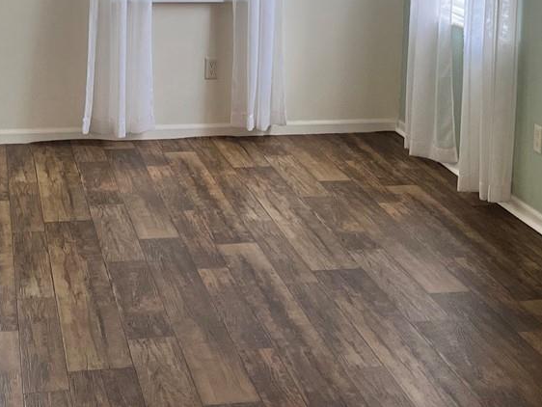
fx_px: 1159
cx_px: 271
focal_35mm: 74
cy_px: -77
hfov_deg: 26.3
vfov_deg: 18.9
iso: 80
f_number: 1.6
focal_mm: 5.1
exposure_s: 1/60
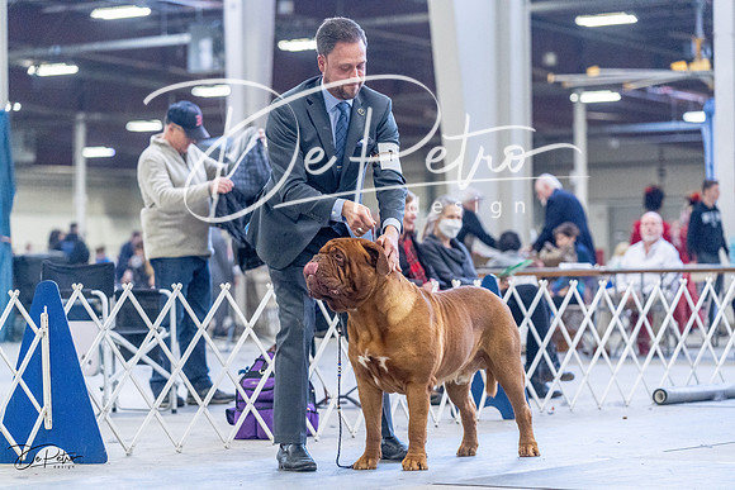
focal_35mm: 120
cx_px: 368
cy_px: 245
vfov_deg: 11.4
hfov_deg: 17.1
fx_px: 2450
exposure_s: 1/320
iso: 6400
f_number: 3.5
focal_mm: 120
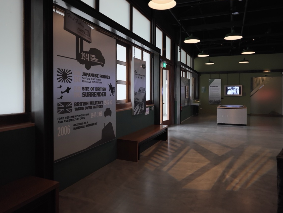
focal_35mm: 25
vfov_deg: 54.8
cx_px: 147
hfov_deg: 69.4
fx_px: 204
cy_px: 95
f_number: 4
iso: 3200
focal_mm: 28
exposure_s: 1/80
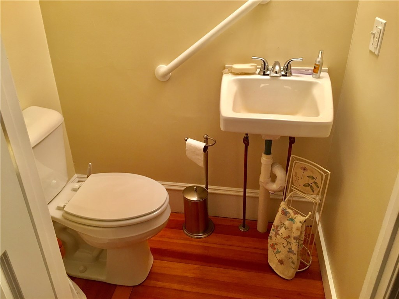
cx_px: 200
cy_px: 150
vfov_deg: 48.2
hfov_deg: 61.7
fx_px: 334
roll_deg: +0.1
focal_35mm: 29
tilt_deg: -27.4
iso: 80
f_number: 2.2
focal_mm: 4.15
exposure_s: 1/30
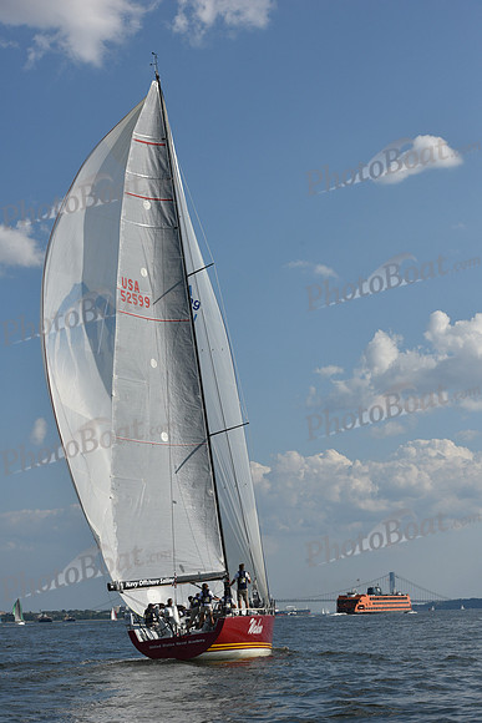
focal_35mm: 102
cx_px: 241
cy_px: 362
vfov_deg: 20.0
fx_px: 2047
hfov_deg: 13.4
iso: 250
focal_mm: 102
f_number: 9
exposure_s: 1/1250
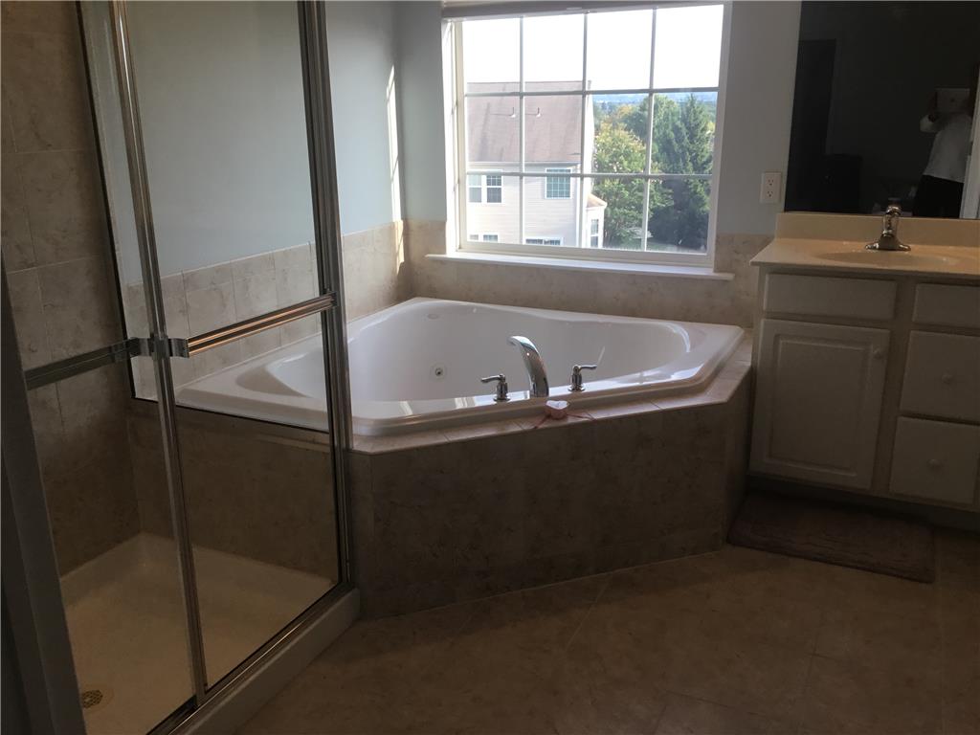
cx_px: 490
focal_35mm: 31
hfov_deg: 58.4
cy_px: 368
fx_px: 878
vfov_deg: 45.4
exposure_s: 1/120
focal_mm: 3.3
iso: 32
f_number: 2.4
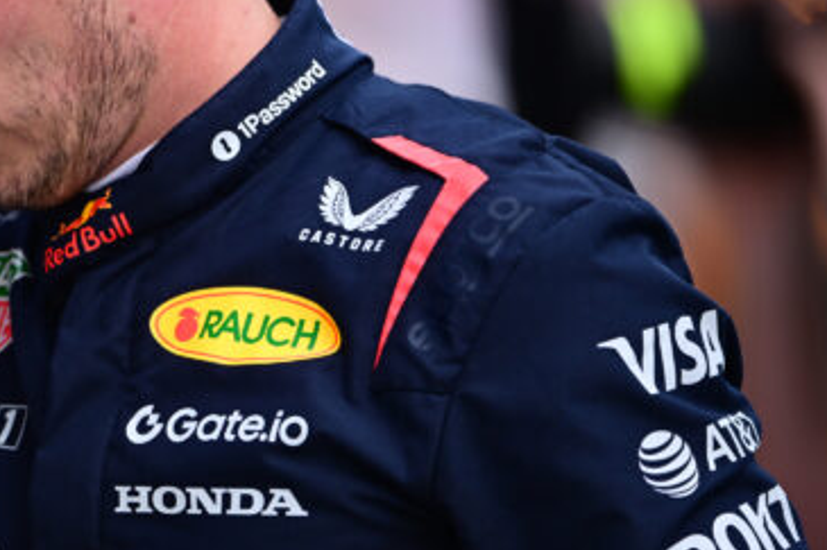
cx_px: 25
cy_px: 143
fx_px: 18897
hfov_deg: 2.5
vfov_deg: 1.7
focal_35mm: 823
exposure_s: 1/1250
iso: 320
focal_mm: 400
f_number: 2.8
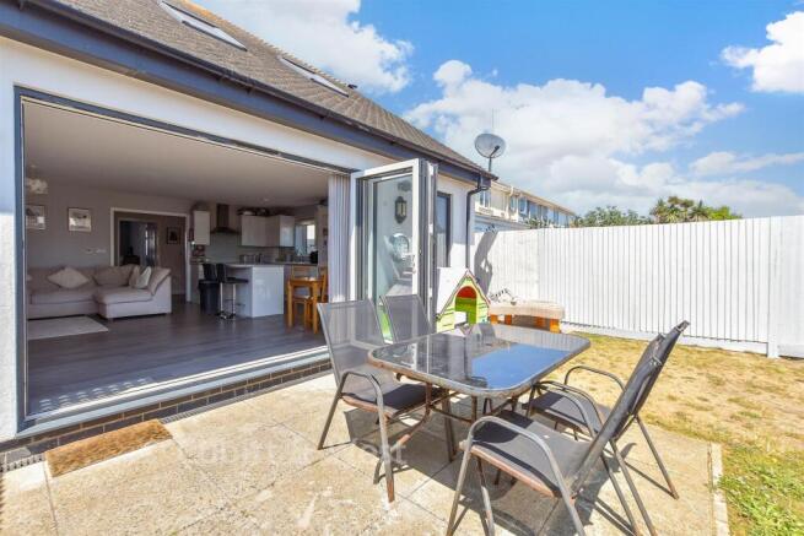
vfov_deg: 77.4
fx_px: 335
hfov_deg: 100.4
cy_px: 268
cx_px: 402
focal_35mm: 15
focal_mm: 10
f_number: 8
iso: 160
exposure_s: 1/200
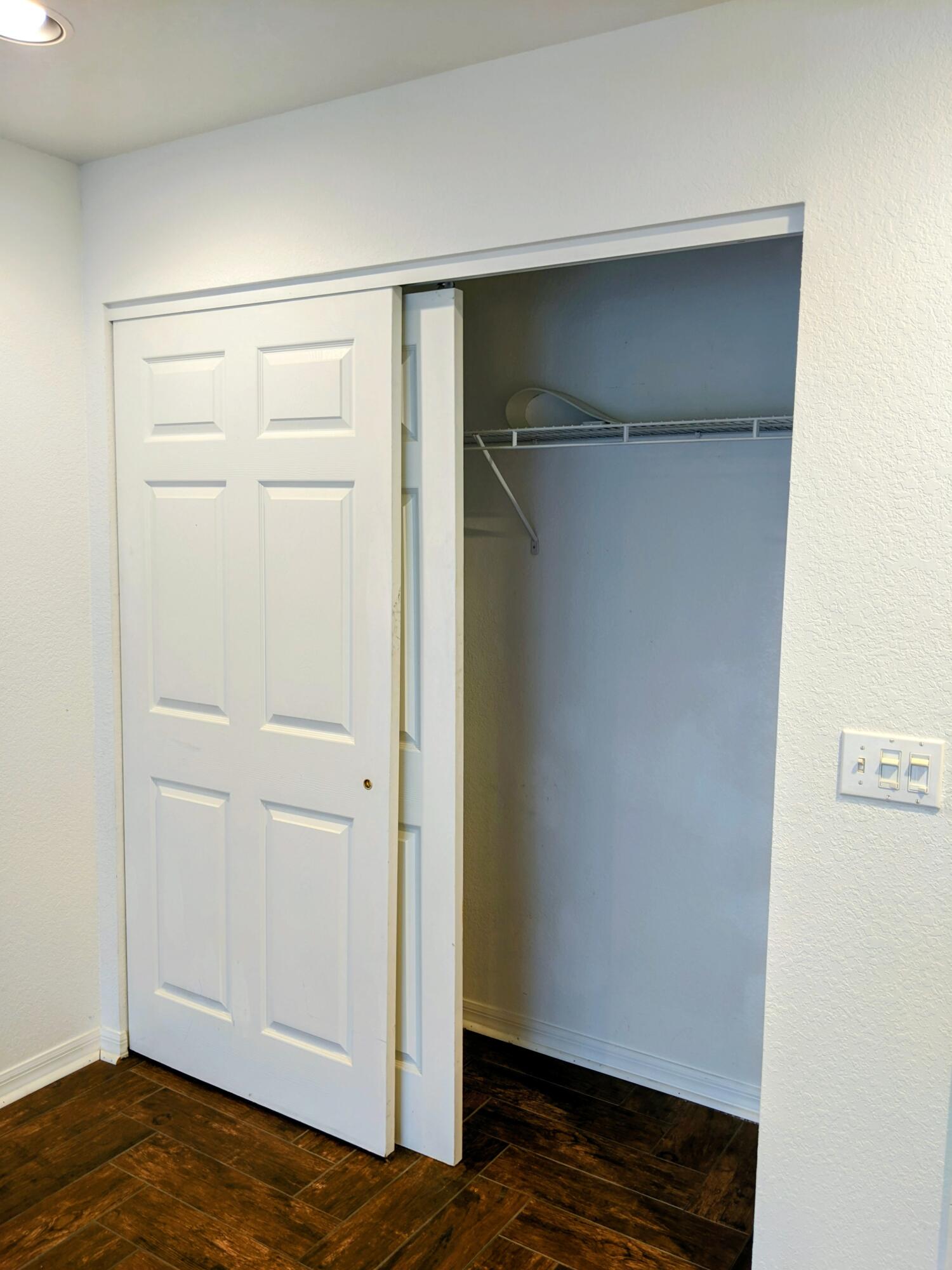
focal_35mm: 27
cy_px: 635
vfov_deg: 65.3
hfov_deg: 51.4
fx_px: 990
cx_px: 476
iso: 69
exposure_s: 1/20
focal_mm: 4.44
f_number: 1.8
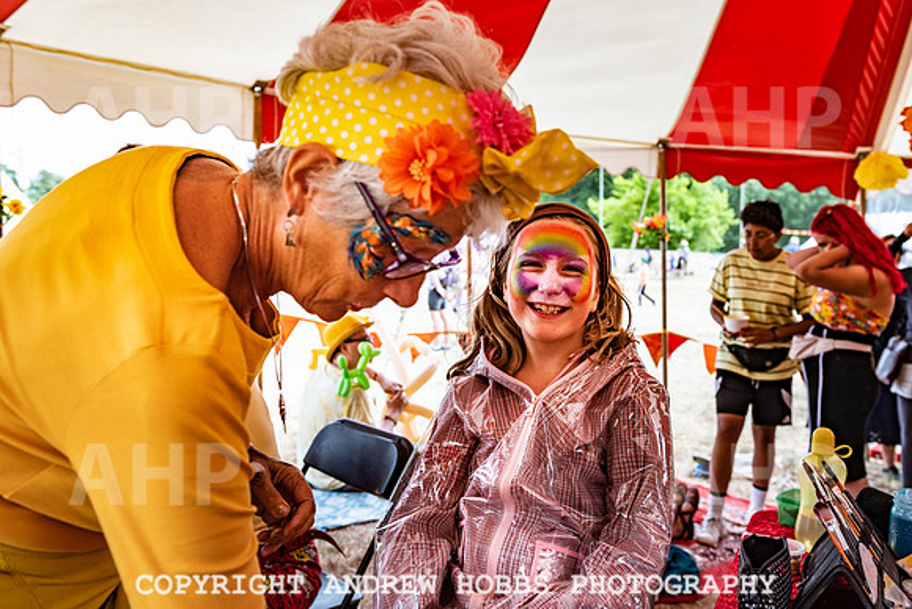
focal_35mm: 35
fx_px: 888
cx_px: 505
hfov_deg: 54.2
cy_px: 281
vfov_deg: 37.8
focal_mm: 31
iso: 64
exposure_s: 1/250
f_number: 5
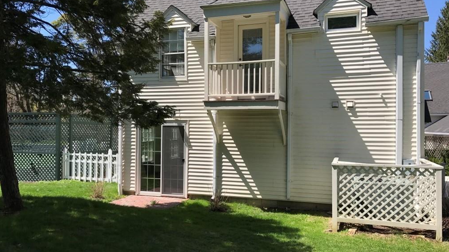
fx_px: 369
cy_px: 129
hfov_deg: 62.6
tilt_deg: -0.5
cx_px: 227
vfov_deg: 37.8
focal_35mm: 31
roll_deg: -0.9
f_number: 1.8
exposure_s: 1/2128
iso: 20
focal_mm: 3.99
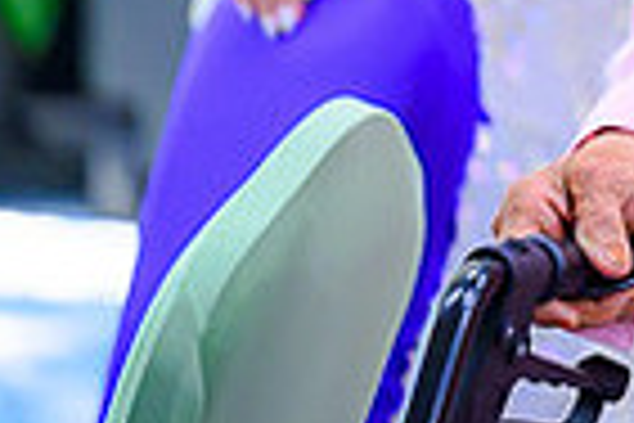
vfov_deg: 2.7
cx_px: 1290
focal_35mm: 514
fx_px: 9051
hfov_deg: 4.0
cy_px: -421
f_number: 2.8
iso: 800
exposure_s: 1/125
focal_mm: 125
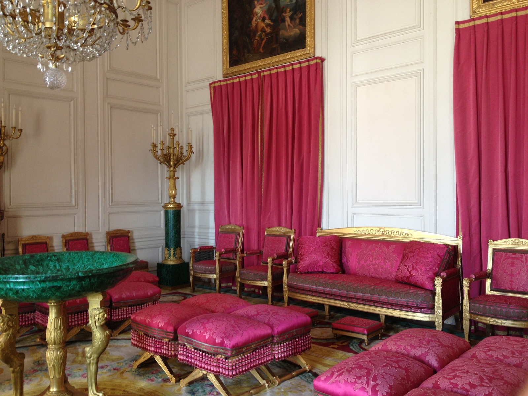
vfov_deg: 40.7
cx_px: 264
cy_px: 198
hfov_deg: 52.6
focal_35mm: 35
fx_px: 534
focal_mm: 4.28
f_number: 2.4
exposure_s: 1/20
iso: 80
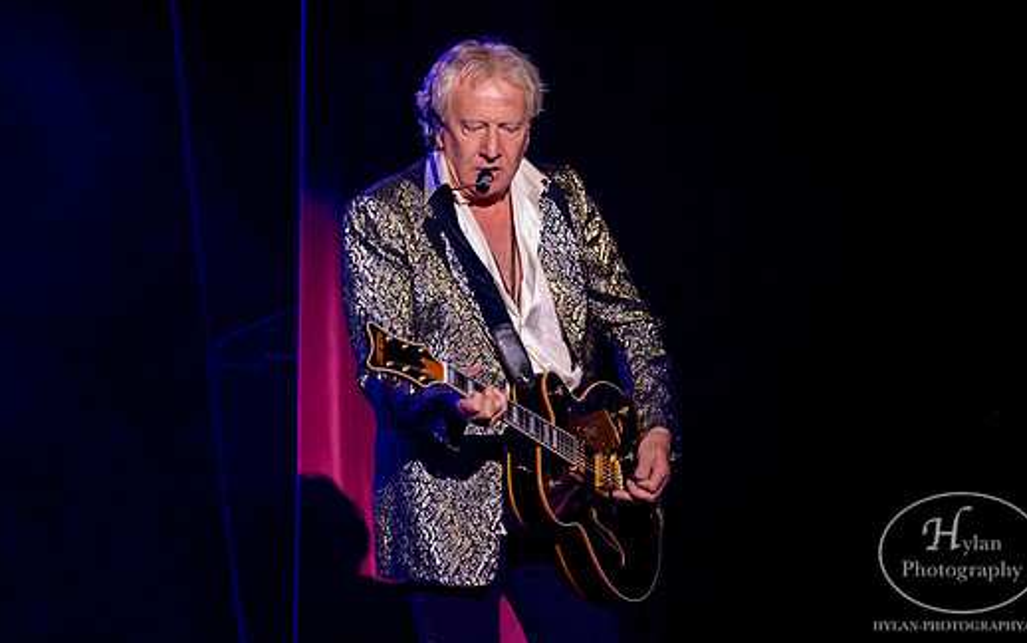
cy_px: 437
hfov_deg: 3.5
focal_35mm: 593
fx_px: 16601
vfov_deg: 2.2
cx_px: 444
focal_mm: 300
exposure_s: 1/200
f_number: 4
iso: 2500
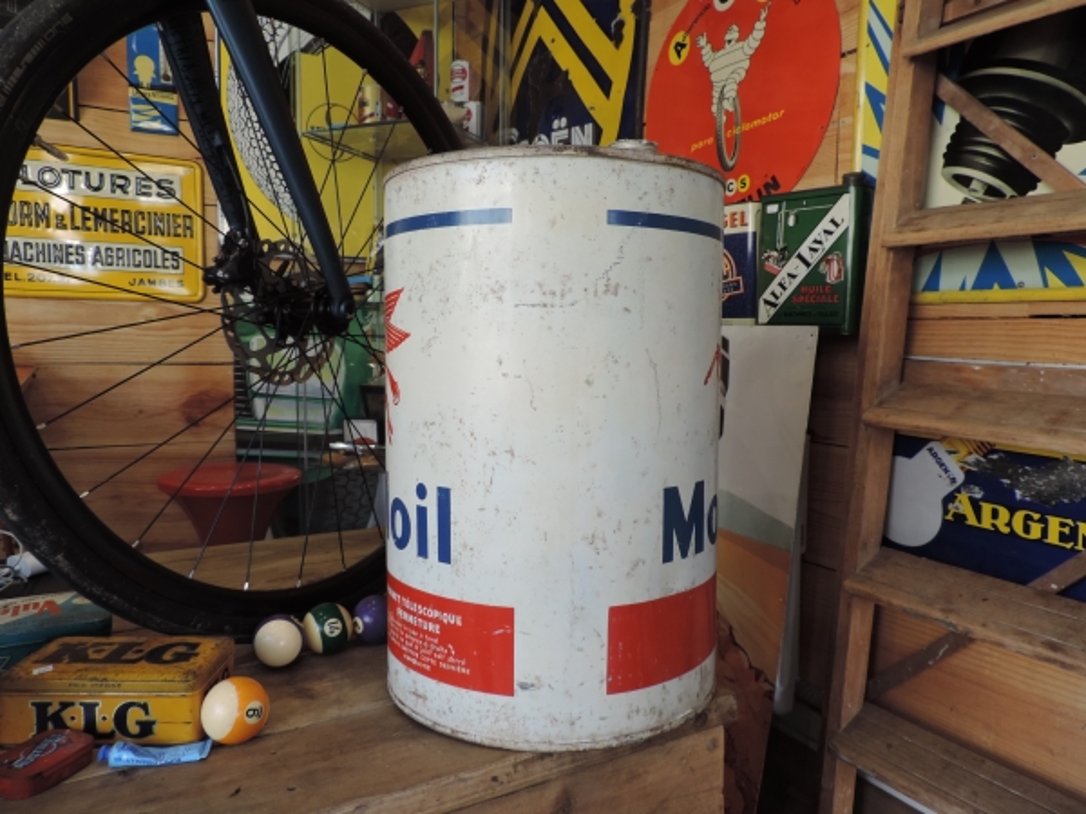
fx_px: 753
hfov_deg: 71.6
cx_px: 543
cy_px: 407
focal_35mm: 24
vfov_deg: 56.8
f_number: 3
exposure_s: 1/30
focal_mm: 4.3
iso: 110
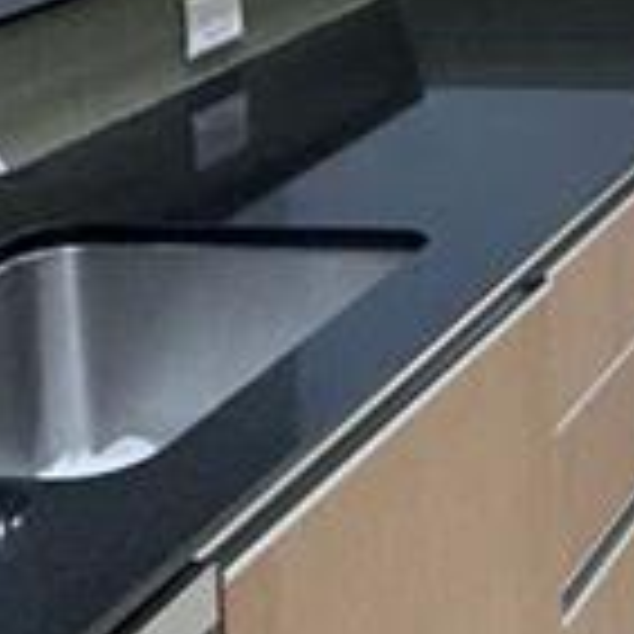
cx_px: 1214
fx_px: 2176
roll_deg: -1.0
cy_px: -225
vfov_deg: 15.6
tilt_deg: -3.1
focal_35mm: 105
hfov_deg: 14.2
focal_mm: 2.22
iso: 50
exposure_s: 1/120
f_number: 2.2
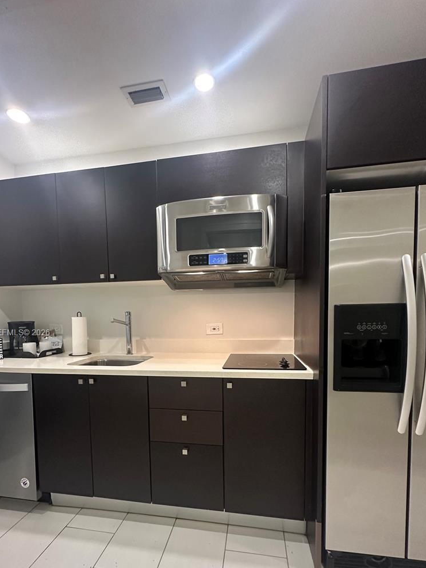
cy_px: 333
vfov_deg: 90.1
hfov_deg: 74.7
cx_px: 202
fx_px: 279
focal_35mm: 17
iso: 320
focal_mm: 2.22
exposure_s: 1/60
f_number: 2.2
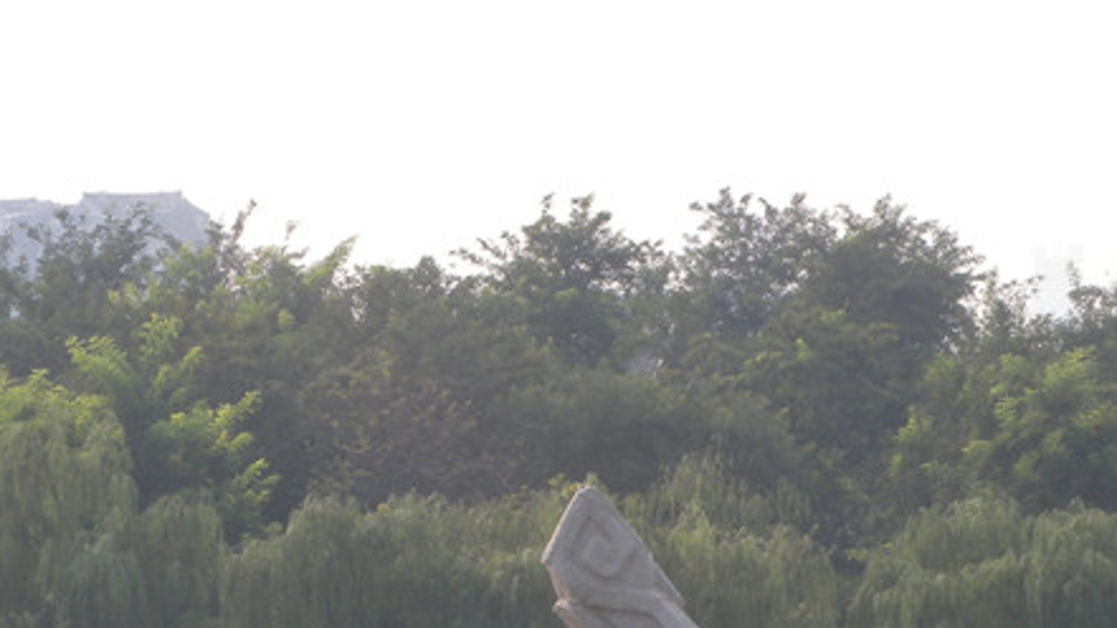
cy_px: 881
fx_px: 8204
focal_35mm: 277
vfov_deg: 4.4
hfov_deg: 7.8
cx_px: 664
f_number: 5.9
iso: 64
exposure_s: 1/190
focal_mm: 24
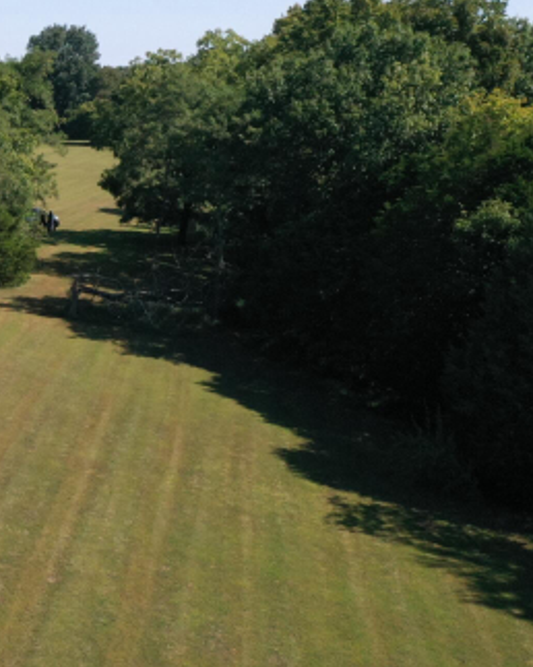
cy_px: 308
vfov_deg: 31.0
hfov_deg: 21.8
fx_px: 1204
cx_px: -213
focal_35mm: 61
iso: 800
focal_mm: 10.26
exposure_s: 1/1250
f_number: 8
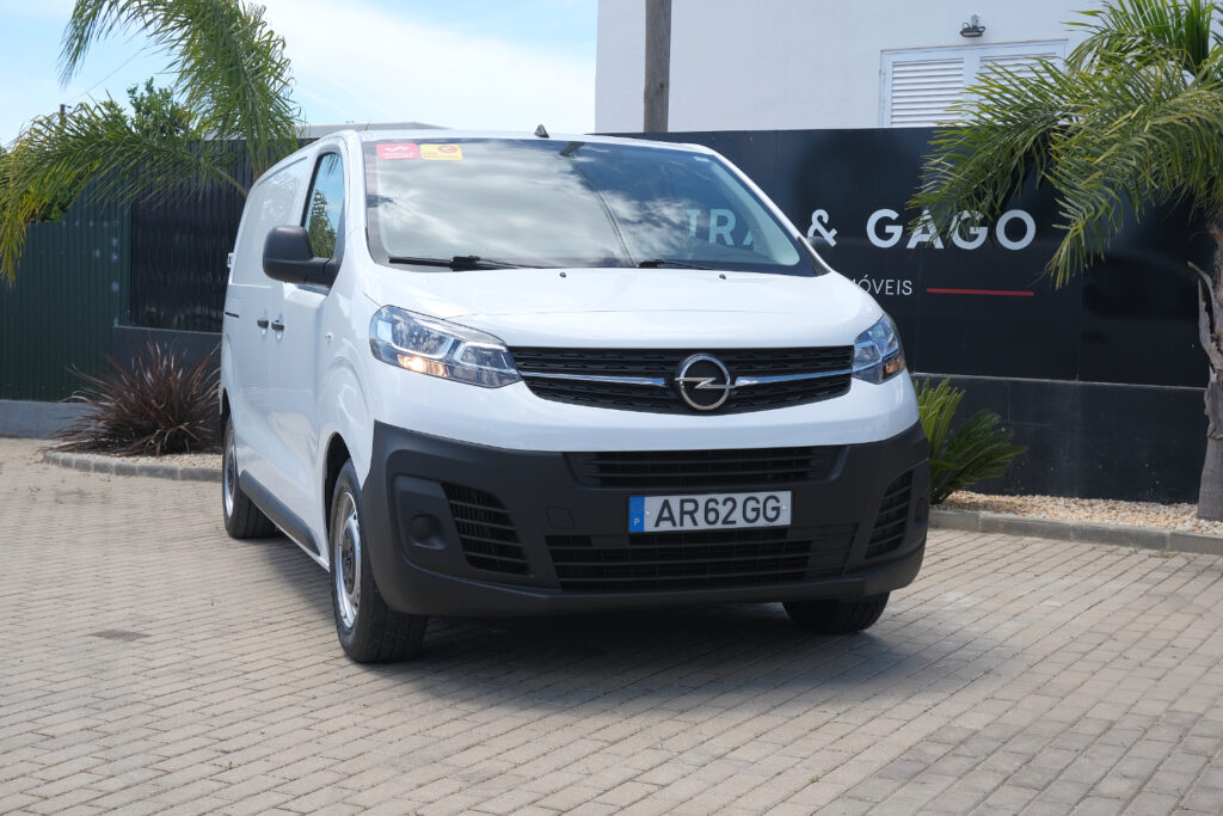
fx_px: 1631
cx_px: 612
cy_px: 408
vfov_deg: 28.1
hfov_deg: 41.1
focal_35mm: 48
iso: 160
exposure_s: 1/180
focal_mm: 32.3
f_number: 9
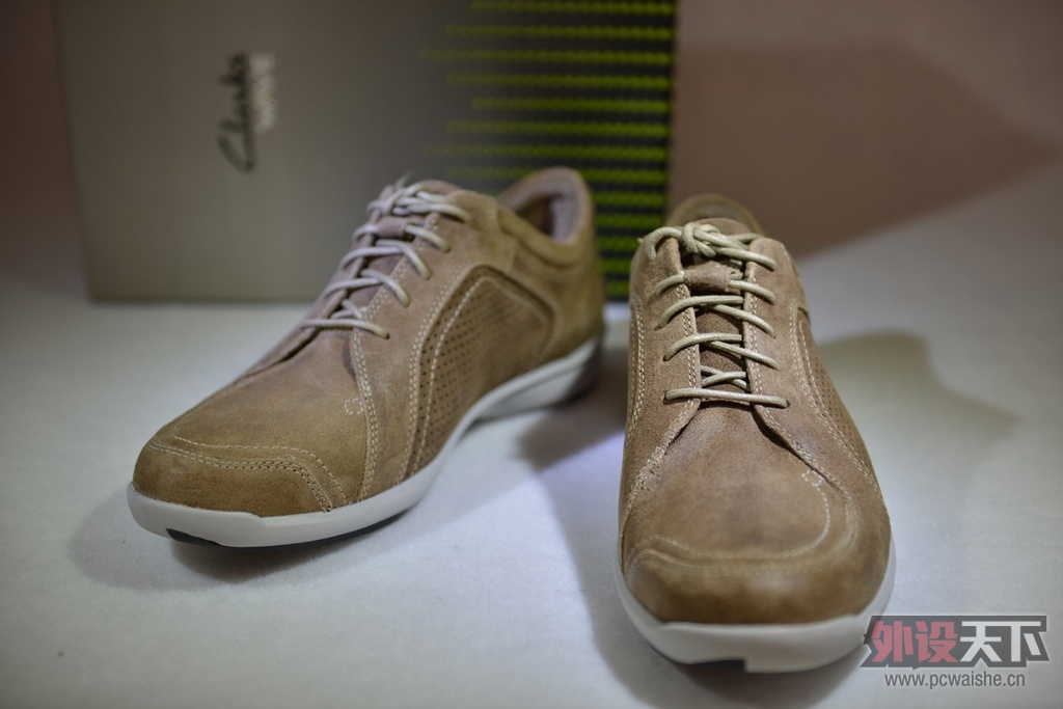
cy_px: 354
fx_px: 1536
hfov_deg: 38.2
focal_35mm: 52
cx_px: 532
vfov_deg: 26.0
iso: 100
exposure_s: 1/160
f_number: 2.8
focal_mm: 52
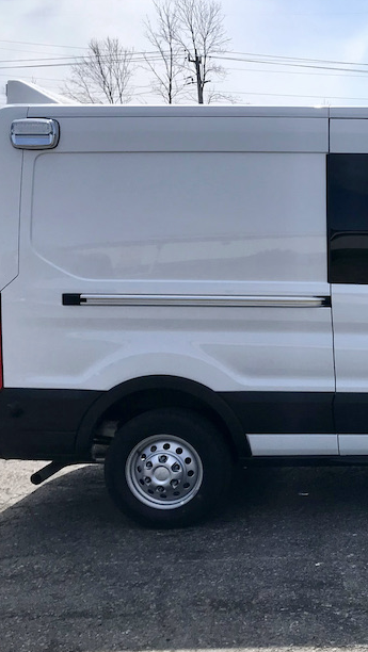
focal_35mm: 51
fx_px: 883
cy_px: 342
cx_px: 447
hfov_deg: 21.7
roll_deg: +0.6
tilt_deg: -8.4
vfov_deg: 40.6
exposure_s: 1/3300
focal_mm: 3.99
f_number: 1.8
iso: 20
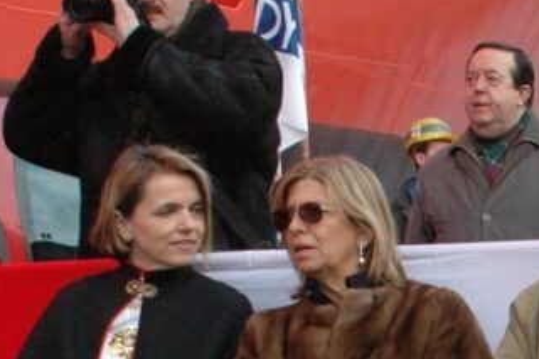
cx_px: 721
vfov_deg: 9.1
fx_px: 2224
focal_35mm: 149
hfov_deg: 13.3
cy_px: 422
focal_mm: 31
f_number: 9
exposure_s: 1/125
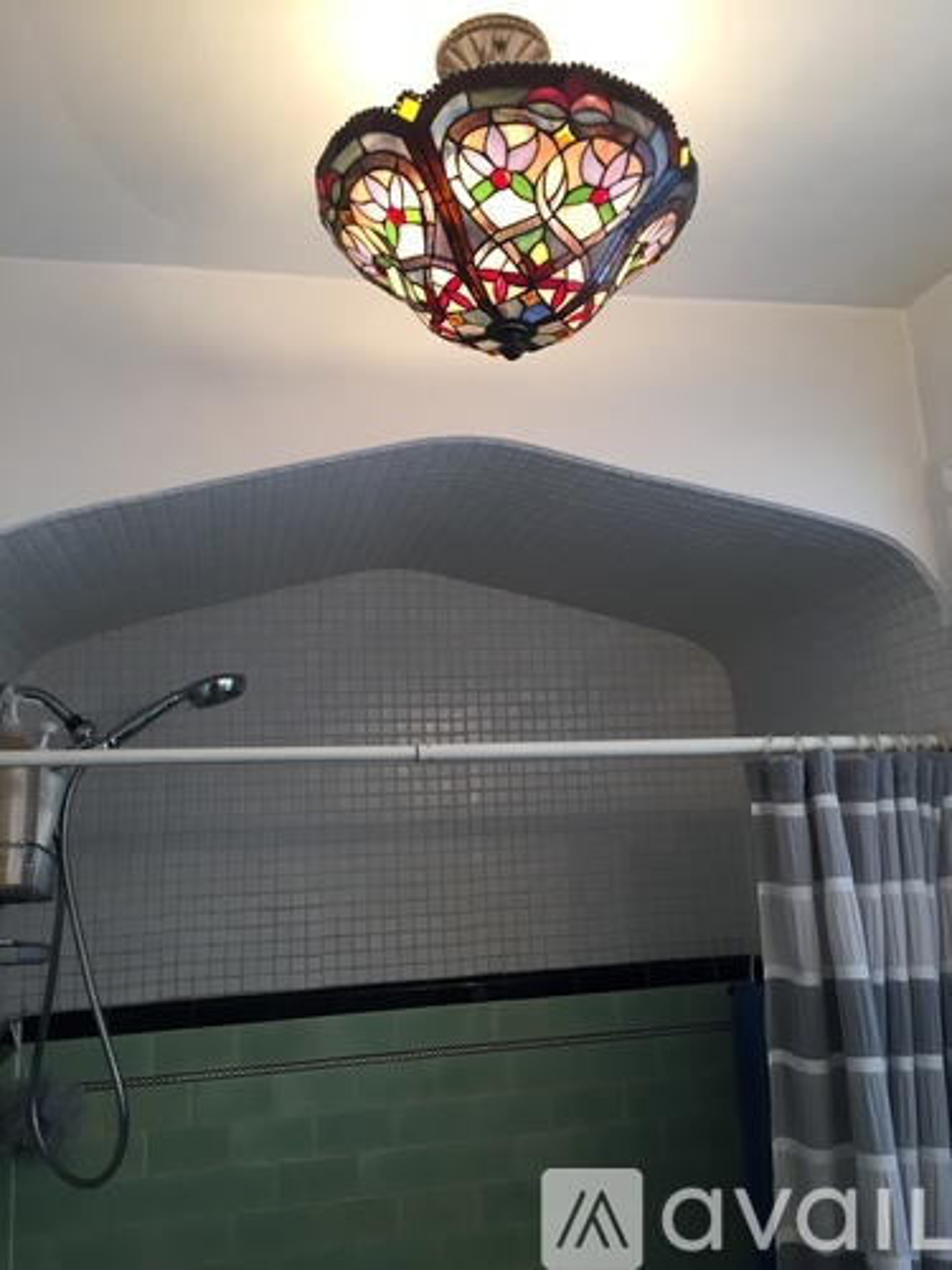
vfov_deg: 61.7
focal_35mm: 29
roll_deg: +0.6
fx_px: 1063
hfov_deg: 48.2
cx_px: 476
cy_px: 635
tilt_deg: +12.4
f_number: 2.2
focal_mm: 4.15
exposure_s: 1/30
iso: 32
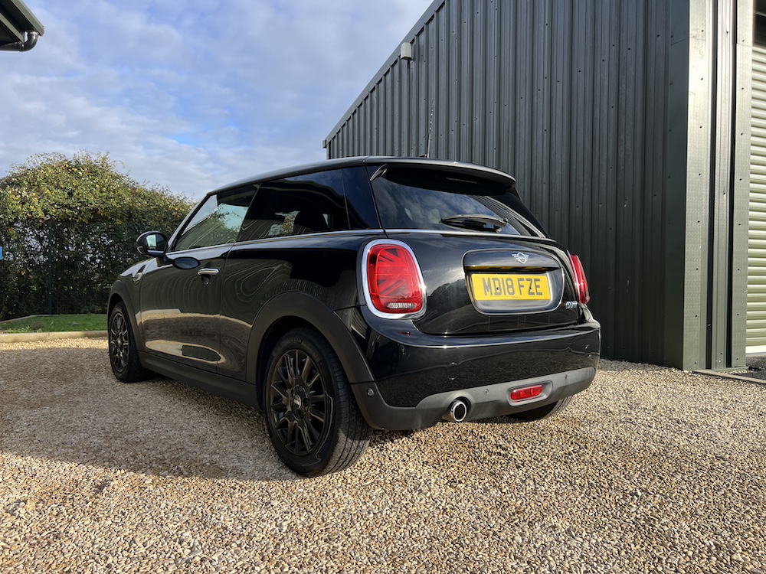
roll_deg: +0.6
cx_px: 383
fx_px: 575
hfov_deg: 67.3
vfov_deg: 53.1
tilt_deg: -2.0
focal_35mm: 26
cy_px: 287
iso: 50
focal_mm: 5.7
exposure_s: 1/1100
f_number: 1.5
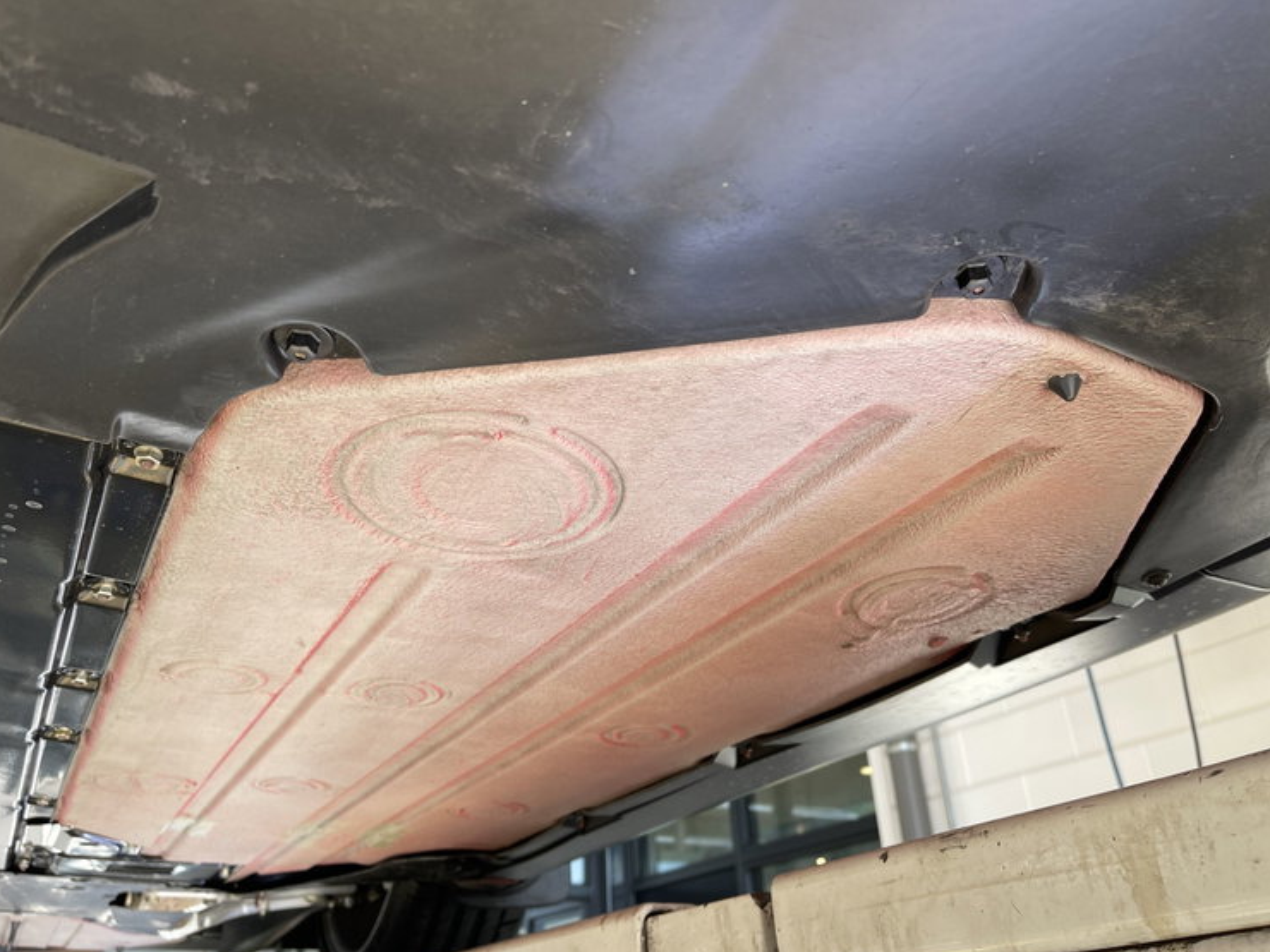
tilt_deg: +27.5
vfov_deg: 51.3
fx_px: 991
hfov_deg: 65.3
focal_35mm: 27
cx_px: 613
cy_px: 491
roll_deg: +2.9
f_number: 1.6
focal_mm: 5.1
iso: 40
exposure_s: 1/121
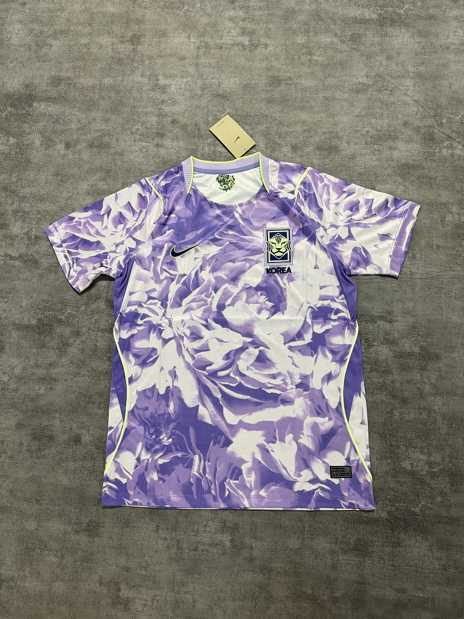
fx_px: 429
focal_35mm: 24
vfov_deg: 71.6
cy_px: 310
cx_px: 232
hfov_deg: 56.8
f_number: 1.78
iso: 200
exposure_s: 1/66
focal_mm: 6.76
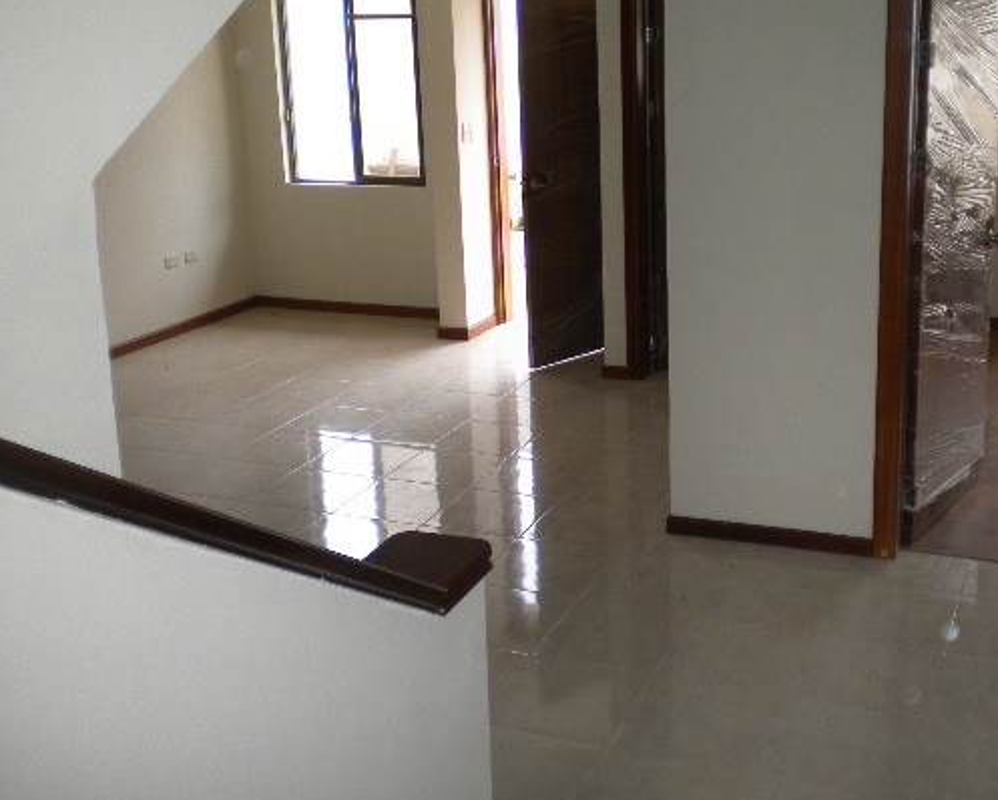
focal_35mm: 44
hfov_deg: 41.7
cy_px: 348
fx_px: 1300
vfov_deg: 34.1
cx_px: 625
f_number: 3.1
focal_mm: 6.3
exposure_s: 1/59.8
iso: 113
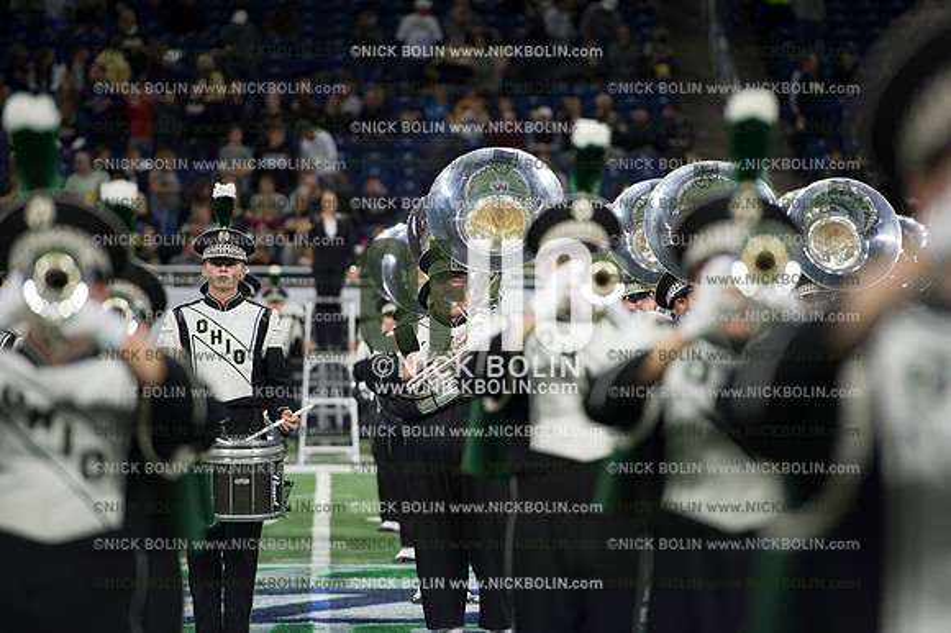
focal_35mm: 200
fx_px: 5280
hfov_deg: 10.3
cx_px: 476
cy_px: 316
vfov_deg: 6.9
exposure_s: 1/1600
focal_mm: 200
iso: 2500
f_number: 3.5
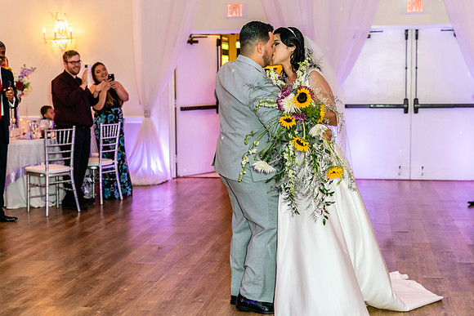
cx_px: 222
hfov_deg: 33.6
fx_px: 784
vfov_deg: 22.8
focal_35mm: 60
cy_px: 151
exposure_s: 1/125
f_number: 4
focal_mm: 55
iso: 3200
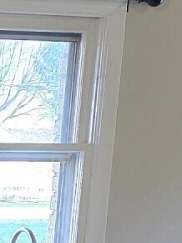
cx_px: -322
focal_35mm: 158
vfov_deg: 11.7
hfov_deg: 8.3
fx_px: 1108
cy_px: 408
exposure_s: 1/120
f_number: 1.7
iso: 320
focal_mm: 6.3
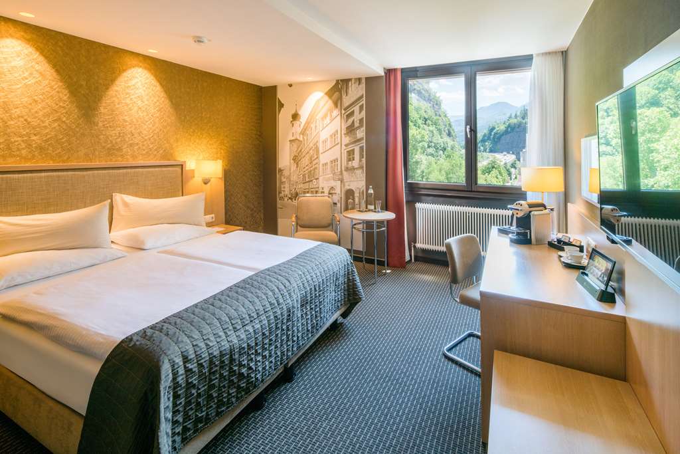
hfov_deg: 93.3
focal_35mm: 17
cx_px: 340
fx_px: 321
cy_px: 227
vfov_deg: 70.5
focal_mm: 17
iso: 400
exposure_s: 1/6
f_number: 16
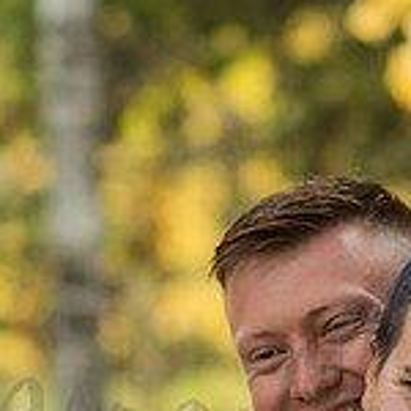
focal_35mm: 279
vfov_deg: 6.3
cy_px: 414
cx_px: 219
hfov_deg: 6.3
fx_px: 3748
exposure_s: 1/160
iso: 500
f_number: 2.5
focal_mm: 85
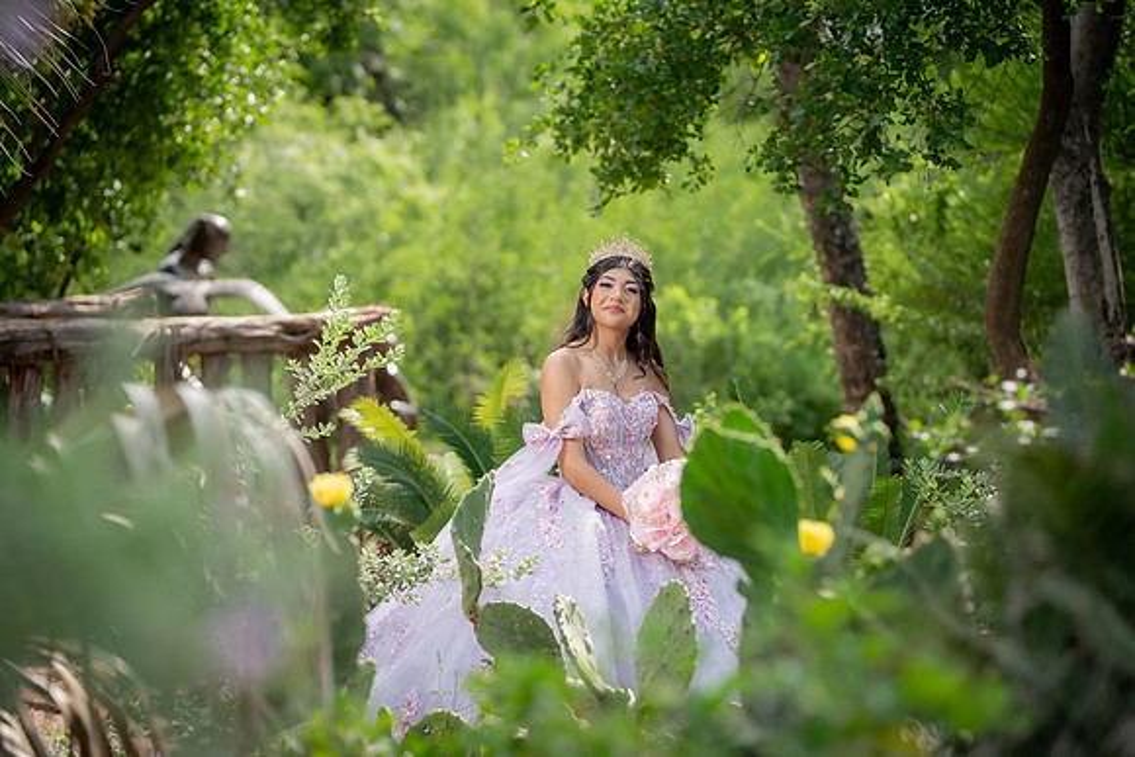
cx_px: 568
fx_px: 3122
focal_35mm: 99
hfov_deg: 20.6
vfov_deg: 13.8
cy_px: 378
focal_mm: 99
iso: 200
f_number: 2.8
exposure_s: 1/1000
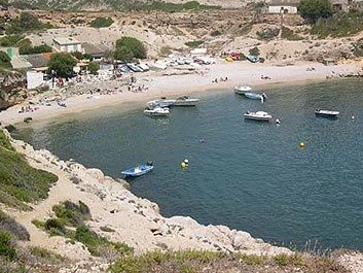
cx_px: 216
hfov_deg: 32.1
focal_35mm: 60
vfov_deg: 24.4
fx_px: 629
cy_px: 112
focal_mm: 10.1
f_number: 8.4
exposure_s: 1/264
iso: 100
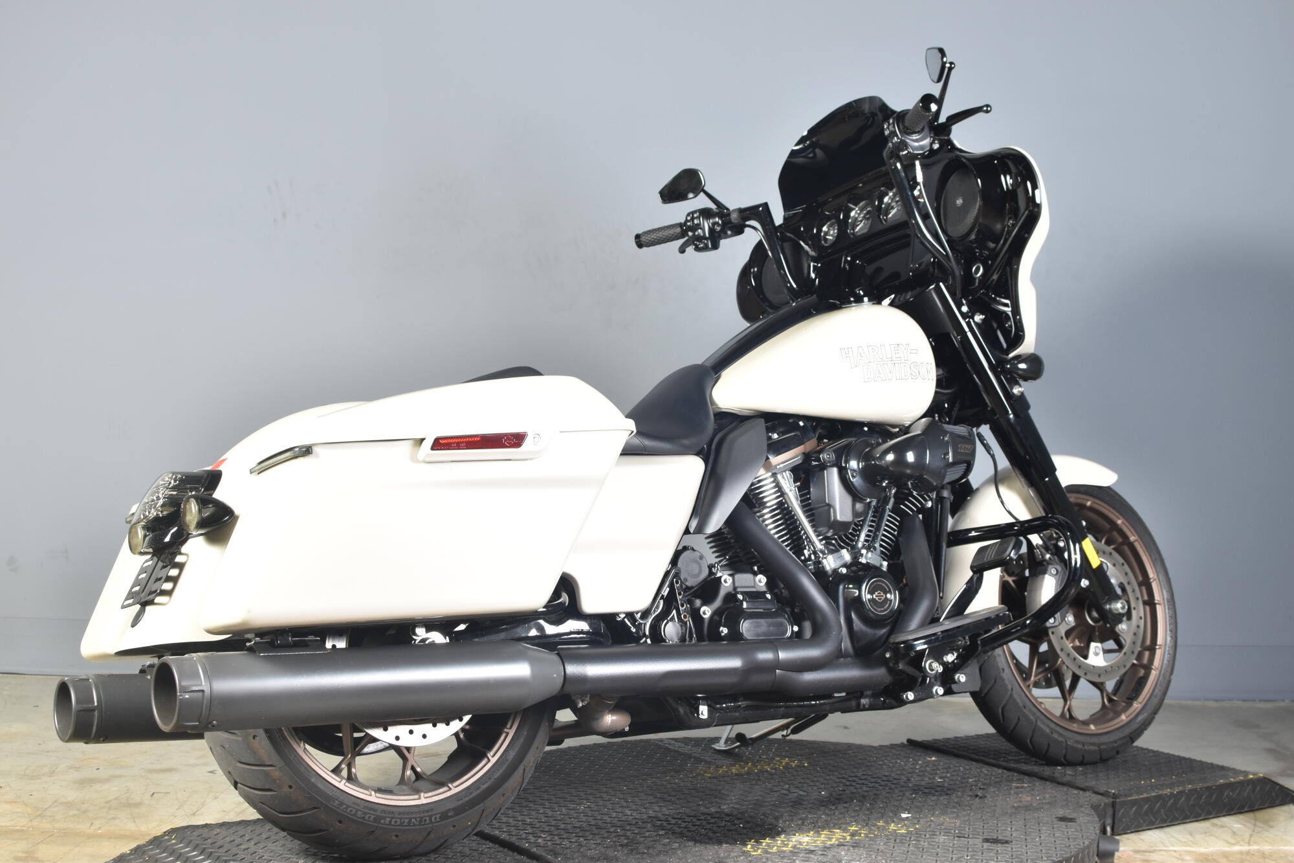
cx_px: 647
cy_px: 432
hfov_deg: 37.9
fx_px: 1887
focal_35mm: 52
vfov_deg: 25.7
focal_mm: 35
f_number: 6.3
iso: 400
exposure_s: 1/60
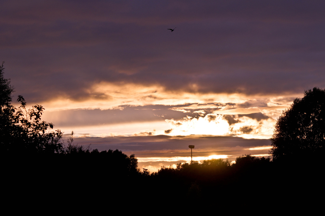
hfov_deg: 19.5
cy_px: 108
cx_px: 162
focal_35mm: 105
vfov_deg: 13.0
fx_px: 947
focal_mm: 70
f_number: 6.3
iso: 100
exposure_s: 1/400
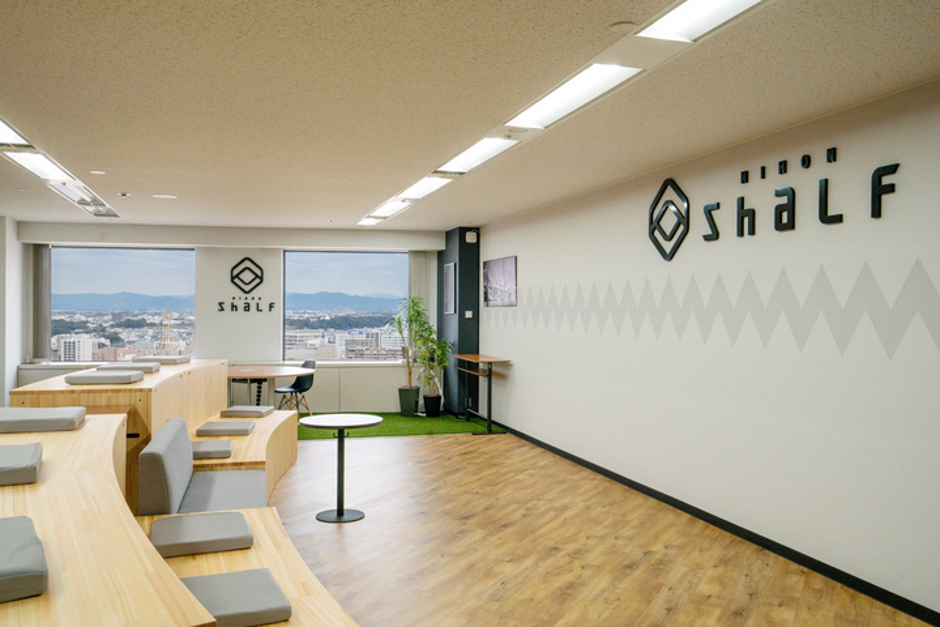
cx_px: 470
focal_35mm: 29
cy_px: 314
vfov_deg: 45.0
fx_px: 757
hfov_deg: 63.7
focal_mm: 29
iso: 1600
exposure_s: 1/125
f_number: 10
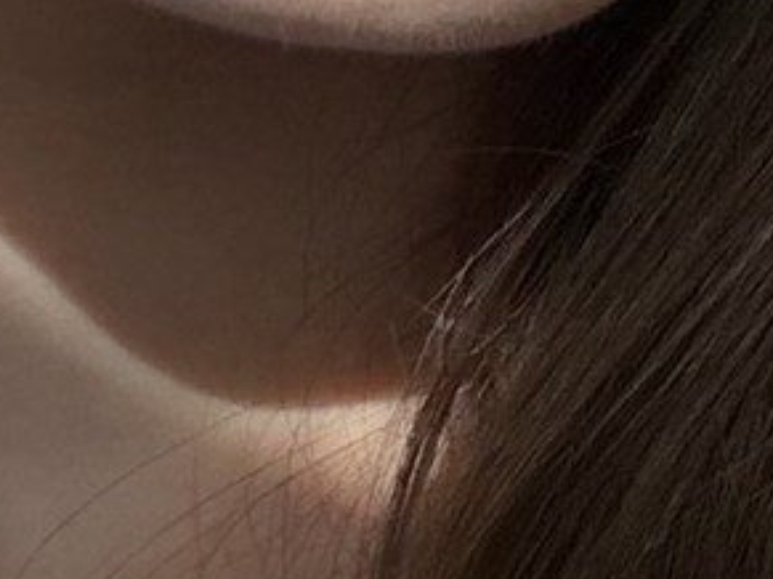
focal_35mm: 211
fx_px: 4710
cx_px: 555
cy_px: -109
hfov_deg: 9.4
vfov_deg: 7.0
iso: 25
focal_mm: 2.71
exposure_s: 1/372
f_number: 1.9
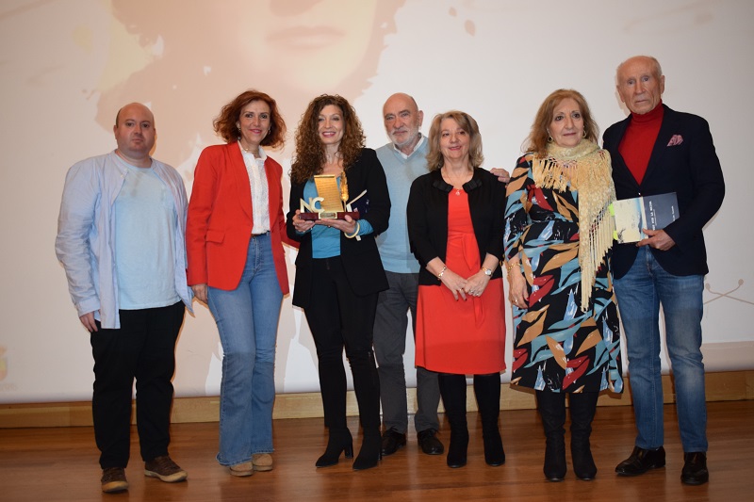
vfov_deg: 35.5
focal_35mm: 38
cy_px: 251
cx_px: 377
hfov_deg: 51.3
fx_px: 785
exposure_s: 1/60
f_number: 4
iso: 1100
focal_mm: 25
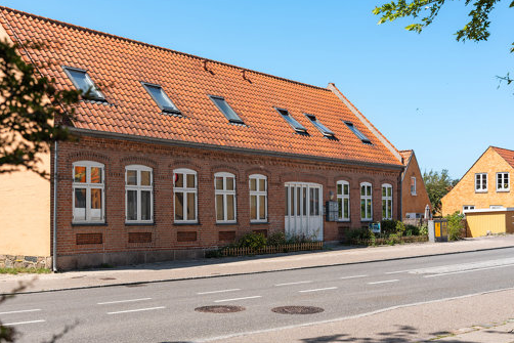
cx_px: 223
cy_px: 181
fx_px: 614
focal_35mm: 43
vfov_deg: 31.2
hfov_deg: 45.3
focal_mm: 36
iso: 200
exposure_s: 1/400
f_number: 8
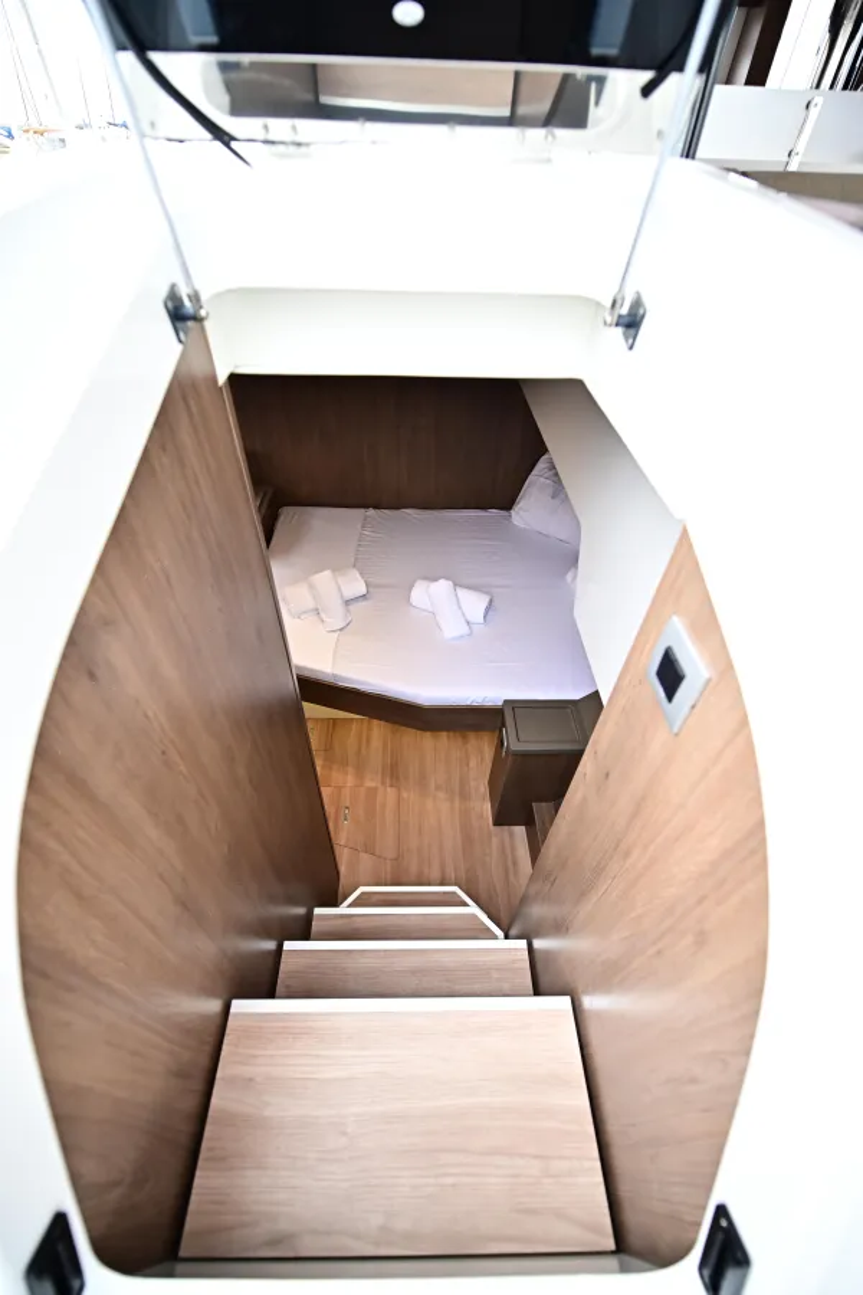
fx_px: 503
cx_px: 432
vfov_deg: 104.3
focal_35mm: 14
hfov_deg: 81.2
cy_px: 648
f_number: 2.8
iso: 500
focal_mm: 14
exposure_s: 1/320
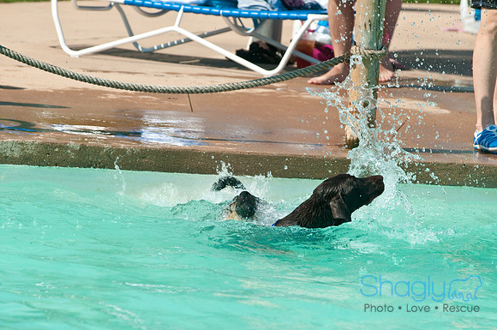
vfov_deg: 4.6
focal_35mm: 300
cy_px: 165
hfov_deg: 6.9
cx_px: 248
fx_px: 4136
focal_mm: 200
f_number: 5.6
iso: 400
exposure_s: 1/640
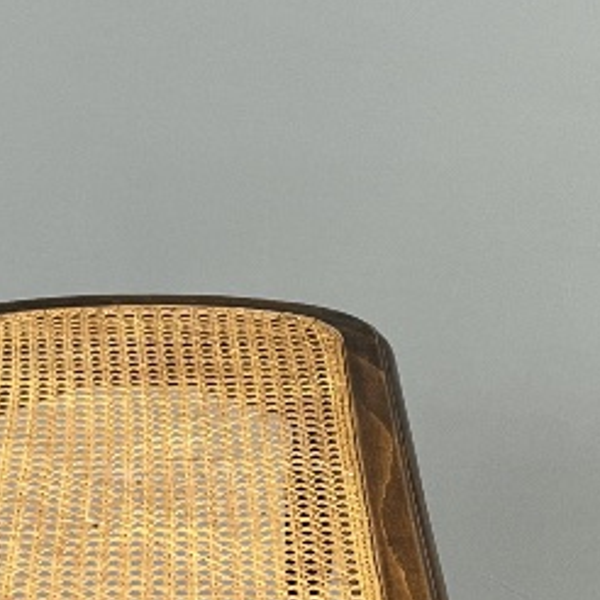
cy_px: 883
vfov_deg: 14.6
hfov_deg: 15.4
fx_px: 2196
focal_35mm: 112
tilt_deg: -31.6
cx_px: 115
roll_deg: +0.3
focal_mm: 5.7
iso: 125
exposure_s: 1/100
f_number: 1.5
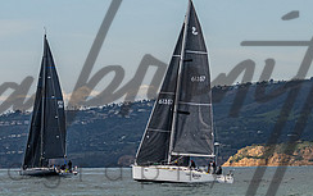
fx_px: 2741
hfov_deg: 6.5
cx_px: 185
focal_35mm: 321
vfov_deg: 4.1
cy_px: 47
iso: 400
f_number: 5.6
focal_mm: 100
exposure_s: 1/4000
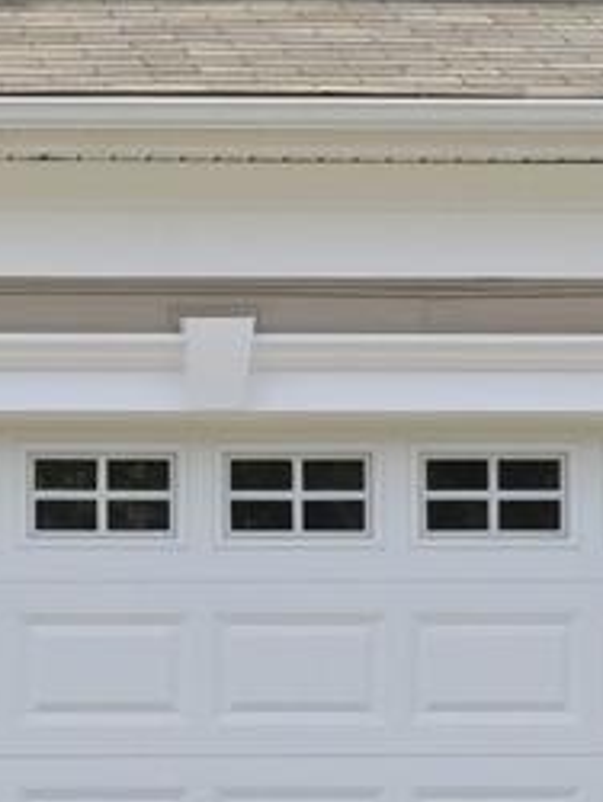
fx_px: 3913
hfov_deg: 8.6
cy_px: 93
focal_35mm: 169
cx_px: -282
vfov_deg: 11.6
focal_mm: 30.5
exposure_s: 1/400
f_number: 8
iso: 200
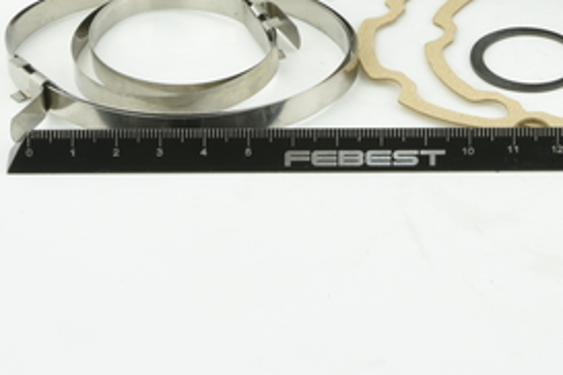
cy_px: -109
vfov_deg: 8.6
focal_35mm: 158
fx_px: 2471
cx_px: 359
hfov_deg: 13.0
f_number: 32
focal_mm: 60
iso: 64
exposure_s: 1/2.5
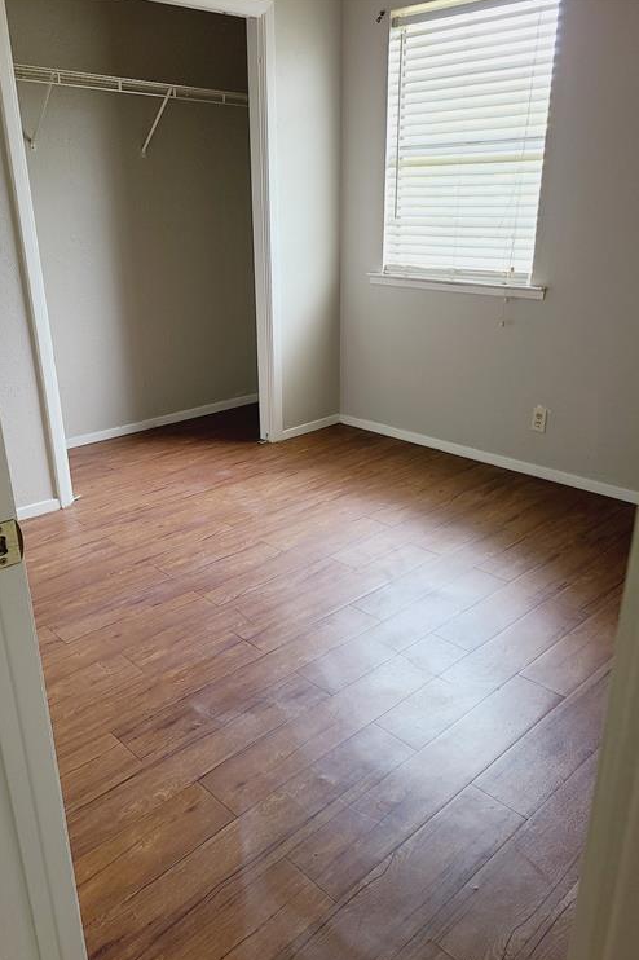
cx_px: 308
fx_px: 746
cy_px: 490
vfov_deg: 65.5
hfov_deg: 46.4
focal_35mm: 28
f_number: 1.8
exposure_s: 1/60
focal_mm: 5.4
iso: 160
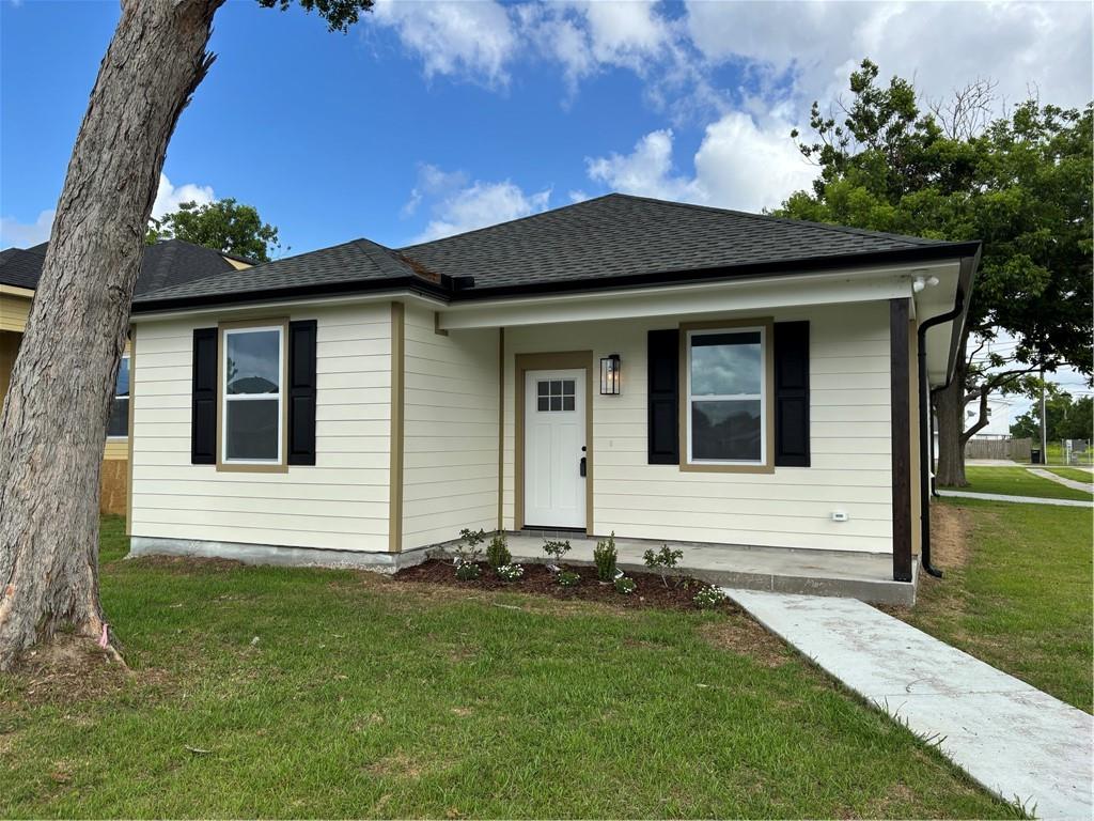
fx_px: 822
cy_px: 410
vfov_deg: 53.1
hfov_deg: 67.3
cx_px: 547
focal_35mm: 26
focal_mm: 5.96
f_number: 1.6
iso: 50
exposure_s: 1/2342
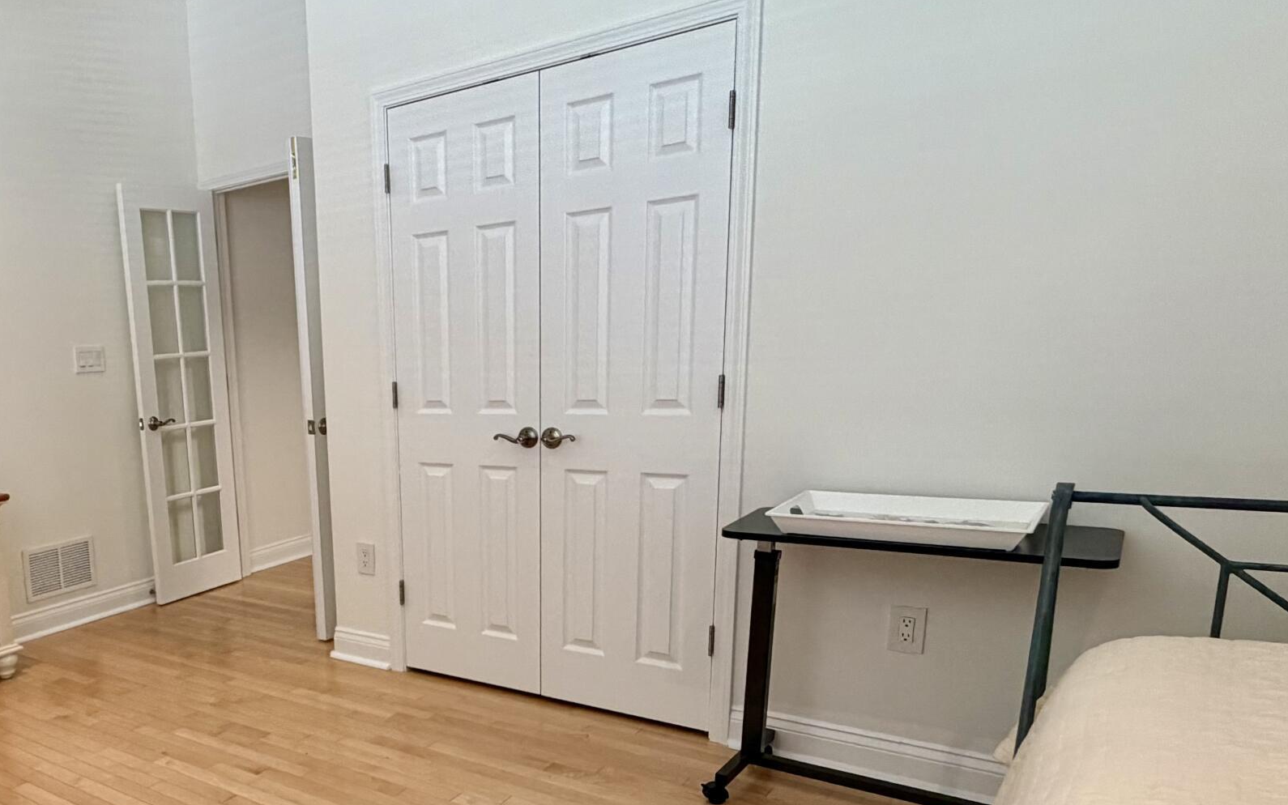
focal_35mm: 28
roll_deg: +4.9
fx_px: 983
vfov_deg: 43.7
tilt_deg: -11.8
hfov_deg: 60.9
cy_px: 556
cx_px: 253
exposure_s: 1/120
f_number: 2.2
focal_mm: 2.22
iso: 250
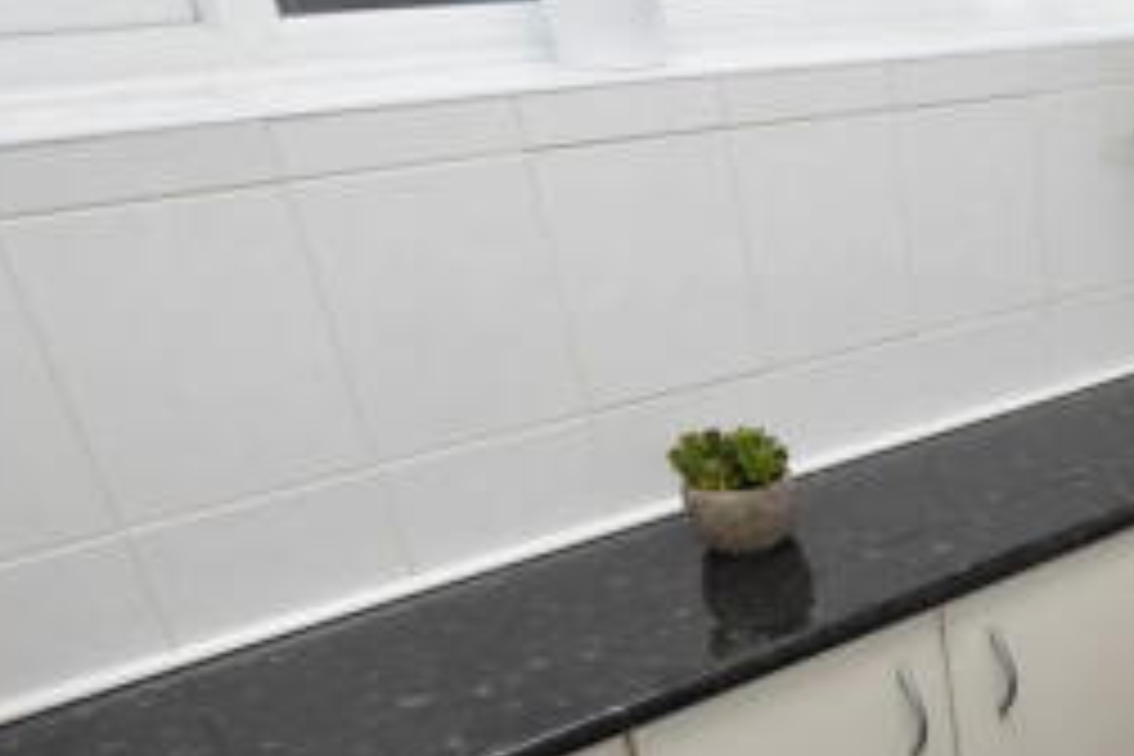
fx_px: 1228
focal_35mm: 39
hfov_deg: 41.2
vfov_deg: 32.5
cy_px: 682
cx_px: 1204
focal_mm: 10
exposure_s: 1/125
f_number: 4
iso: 720
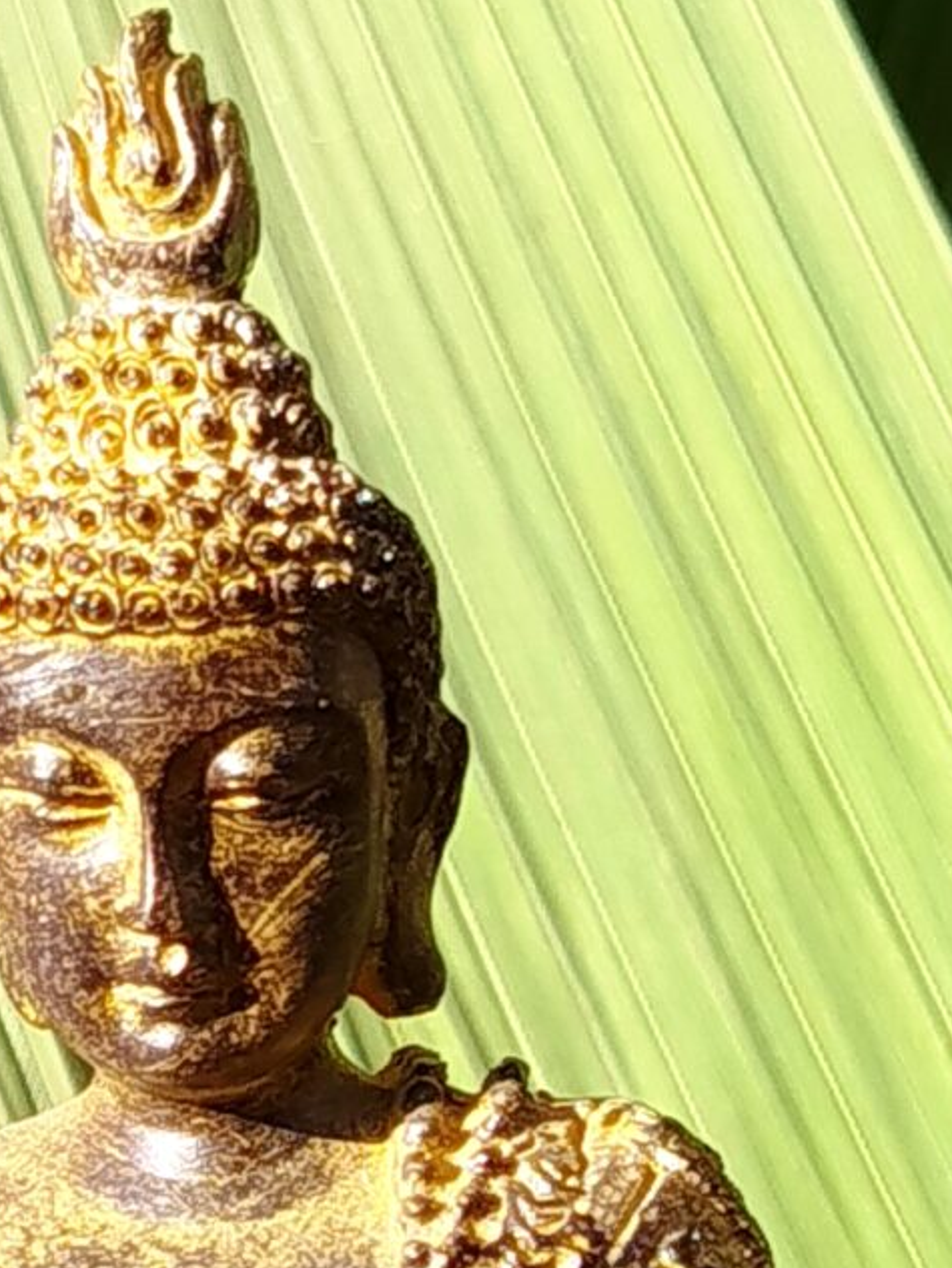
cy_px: 1595
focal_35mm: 194
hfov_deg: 7.6
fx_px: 7111
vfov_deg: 10.0
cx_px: 134
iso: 50
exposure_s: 1/375
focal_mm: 5.31
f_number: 1.7
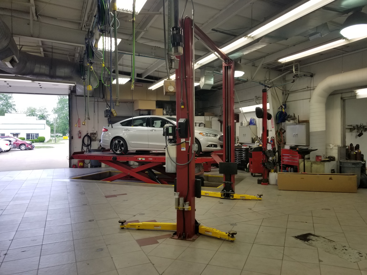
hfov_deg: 67.3
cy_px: 138
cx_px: 184
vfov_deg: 53.1
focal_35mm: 26
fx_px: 276
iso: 50
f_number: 1.7
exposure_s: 1/147
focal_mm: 4.3
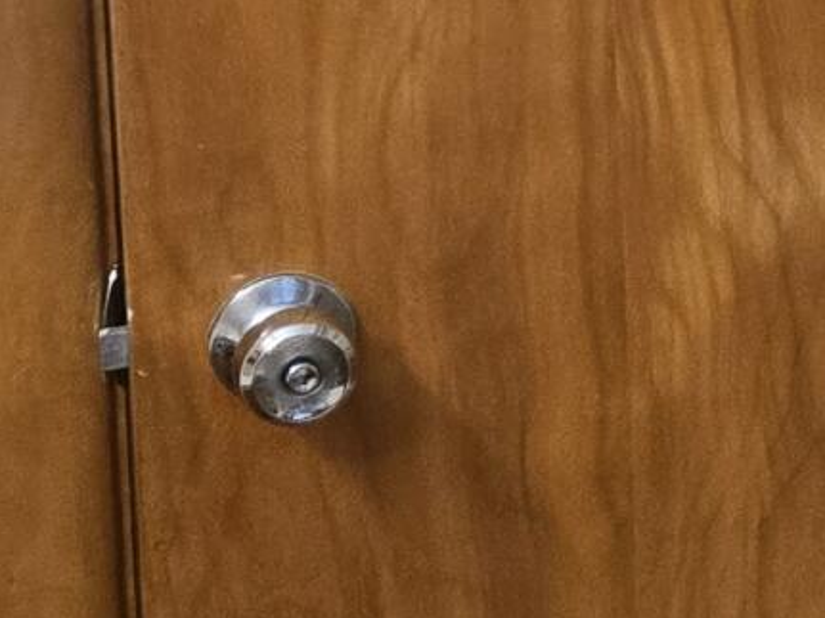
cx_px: 2012
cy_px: -298
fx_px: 3812
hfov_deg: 10.5
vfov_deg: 9.0
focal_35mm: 160
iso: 200
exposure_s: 1/120
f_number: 1.8
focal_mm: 5.4
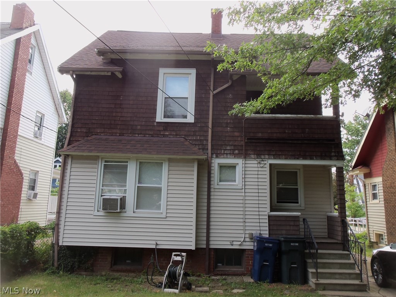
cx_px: 198
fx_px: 320
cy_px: 148
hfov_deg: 63.4
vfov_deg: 49.7
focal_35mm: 28
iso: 64
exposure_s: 1/100
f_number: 3.3
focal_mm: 5.1
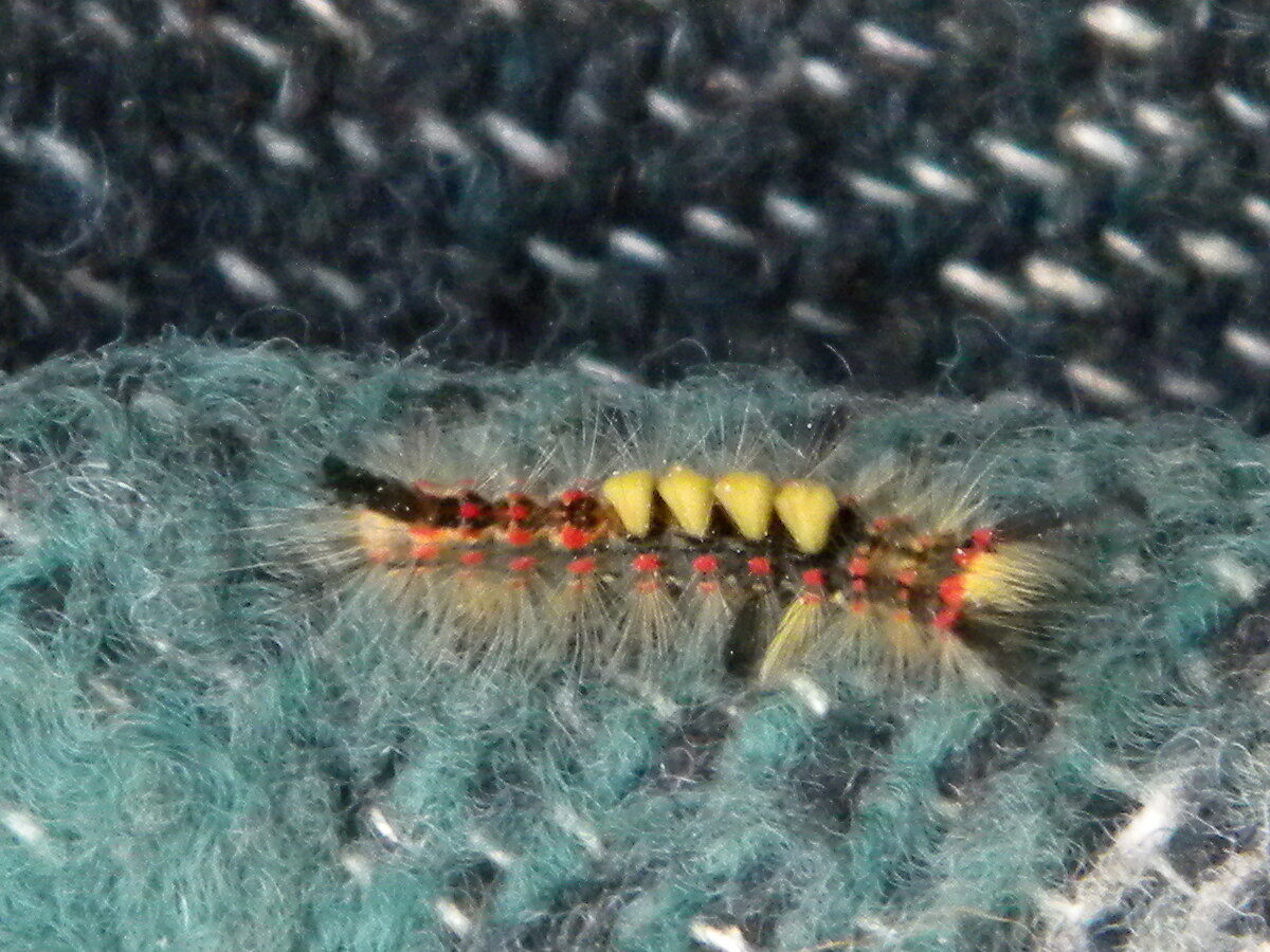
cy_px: 476
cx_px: 635
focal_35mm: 148
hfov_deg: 13.3
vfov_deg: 10.0
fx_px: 5430
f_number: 5
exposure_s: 1/41
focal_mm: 26.8
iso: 400
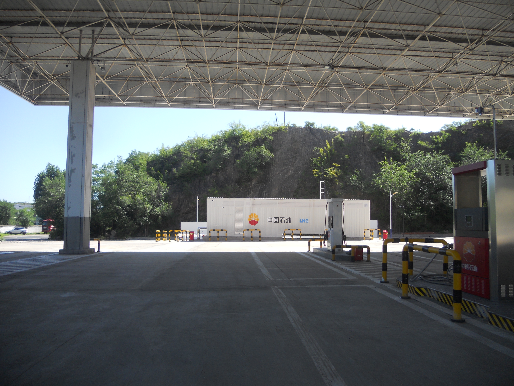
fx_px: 401
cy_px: 193
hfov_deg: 65.3
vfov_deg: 51.4
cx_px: 257
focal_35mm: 27
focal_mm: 4.9
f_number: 3.2
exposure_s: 1/400
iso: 80
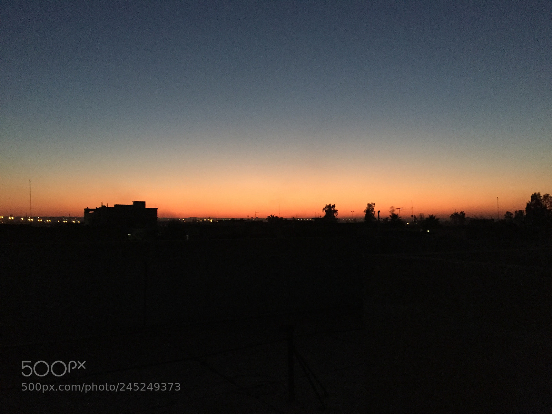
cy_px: 207
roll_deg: -1.0
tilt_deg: +1.2
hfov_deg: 61.7
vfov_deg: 48.2
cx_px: 276
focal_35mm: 29
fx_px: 462
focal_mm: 4.15
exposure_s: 1/20
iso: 250
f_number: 2.2
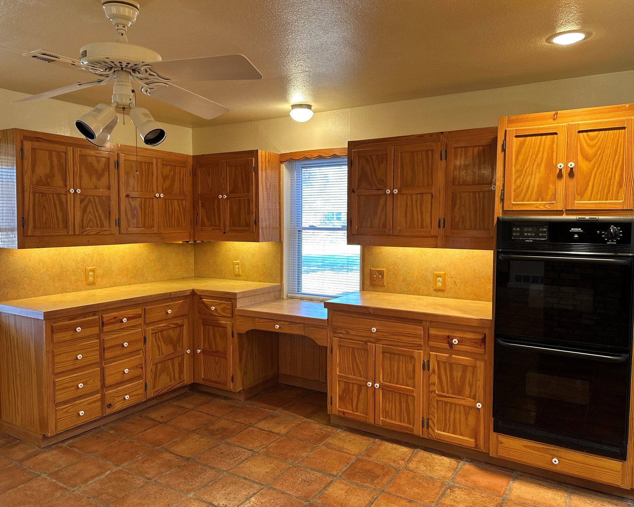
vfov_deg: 54.9
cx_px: 315
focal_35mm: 26
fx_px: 488
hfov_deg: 66.0
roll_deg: +0.5
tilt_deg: -4.1
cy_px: 249
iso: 200
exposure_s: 1/60
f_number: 1.78
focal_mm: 6.86
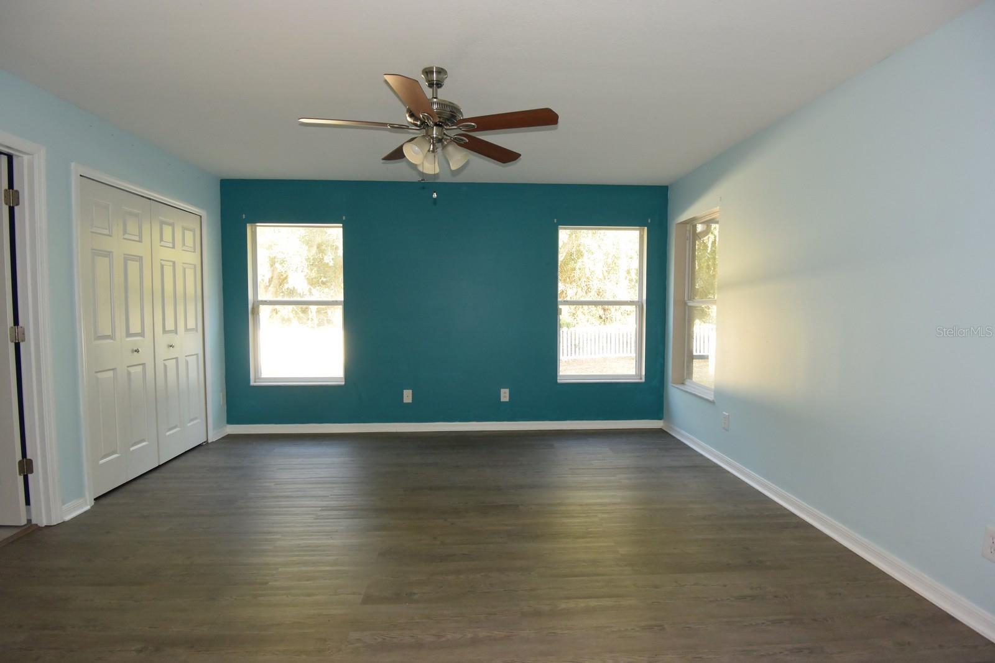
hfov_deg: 90.0
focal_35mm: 18
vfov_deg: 67.4
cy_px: 332
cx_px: 498
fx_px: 498
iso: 800
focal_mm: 6.7
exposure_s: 1/80
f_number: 3.5
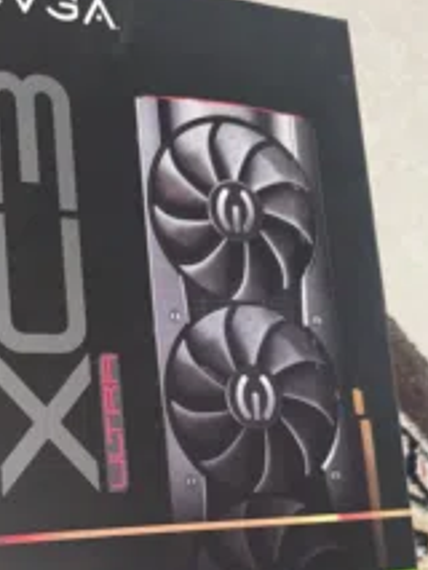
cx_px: 54
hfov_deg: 30.9
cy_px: 428
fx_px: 741
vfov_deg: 40.8
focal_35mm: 45
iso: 320
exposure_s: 1/60
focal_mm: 6.76
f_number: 1.78
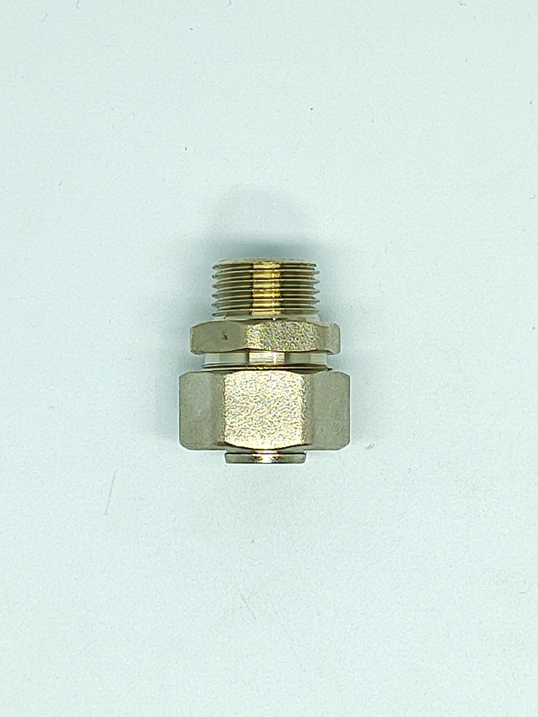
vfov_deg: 71.6
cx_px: 269
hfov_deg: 56.8
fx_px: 497
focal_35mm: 24
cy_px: 358
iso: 100
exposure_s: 1/125
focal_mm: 5.89
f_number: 1.89
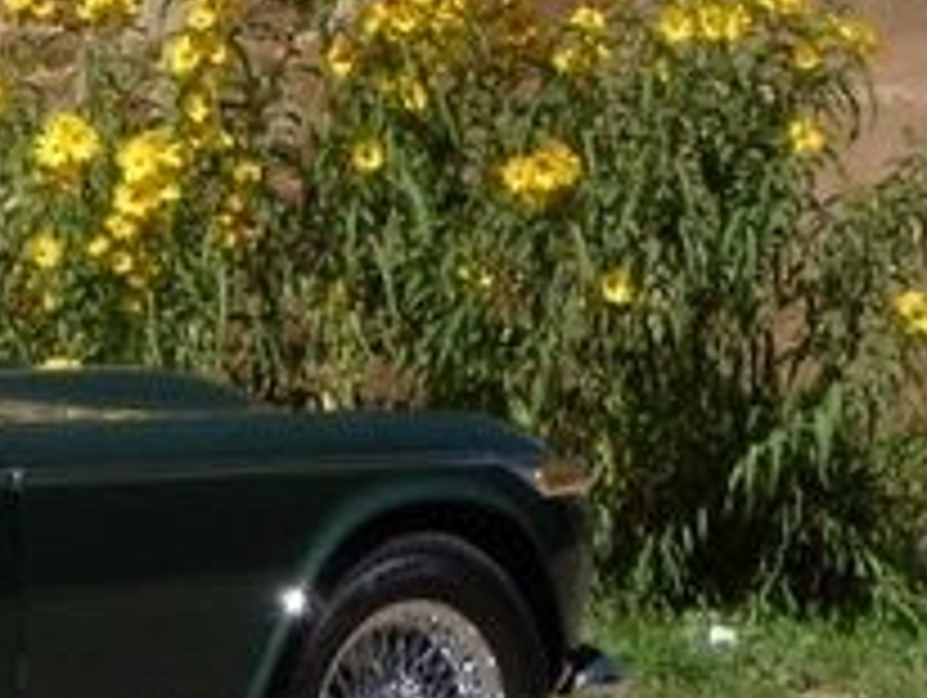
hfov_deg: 7.4
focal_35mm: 264
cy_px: 149
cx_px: -400
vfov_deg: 5.6
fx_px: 7078
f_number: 7.9
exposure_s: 1/250
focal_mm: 14.1
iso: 100
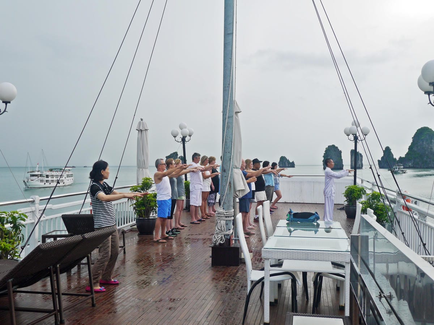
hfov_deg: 49.0
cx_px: 217
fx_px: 476
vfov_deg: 37.7
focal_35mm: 38
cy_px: 162
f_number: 6.3
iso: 160
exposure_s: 1/250
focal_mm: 19
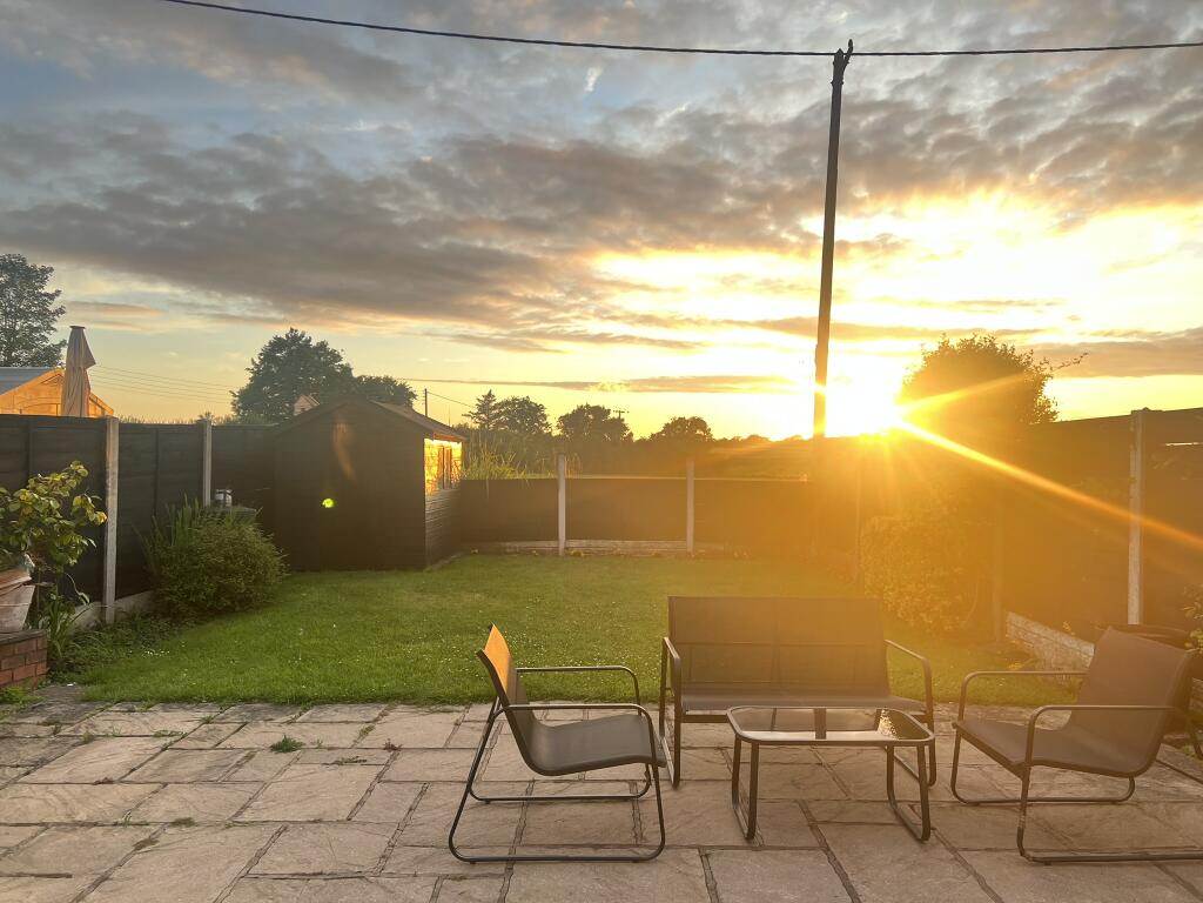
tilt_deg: -0.8
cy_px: 452
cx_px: 602
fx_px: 904
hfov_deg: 67.3
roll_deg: +0.1
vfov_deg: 53.1
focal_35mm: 26
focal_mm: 5.7
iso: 50
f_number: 1.5
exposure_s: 1/241
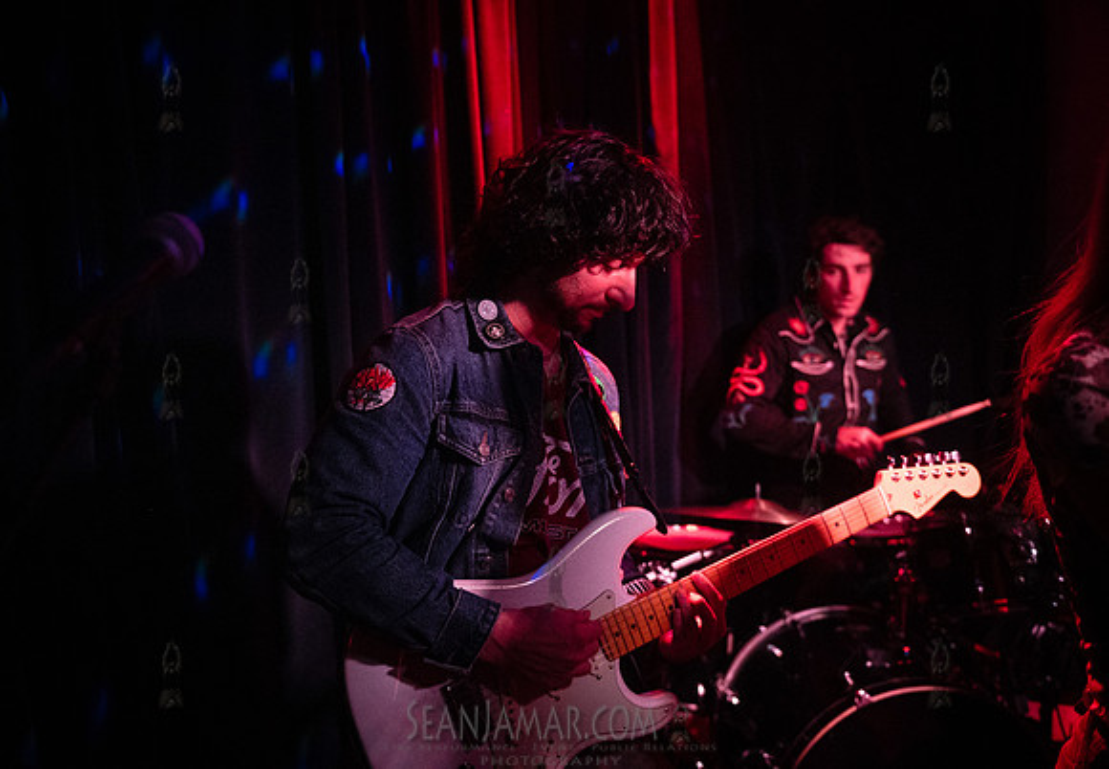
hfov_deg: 56.5
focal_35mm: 33
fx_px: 1031
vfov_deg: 40.9
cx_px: 510
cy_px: 370
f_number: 3.2
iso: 12800
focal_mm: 31
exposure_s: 1/320
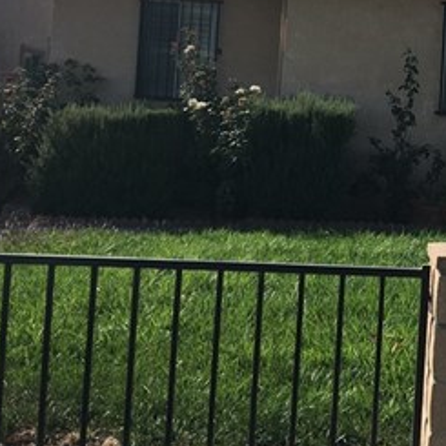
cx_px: 471
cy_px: 109
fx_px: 977
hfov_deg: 24.3
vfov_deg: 25.4
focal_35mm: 67
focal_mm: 4.15
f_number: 2.2
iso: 25
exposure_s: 1/1672
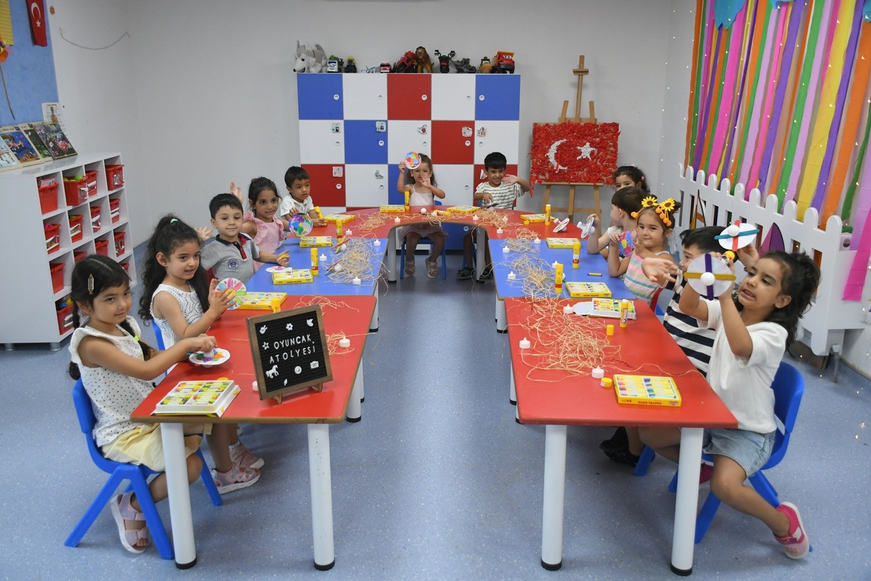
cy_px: 290
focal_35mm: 30
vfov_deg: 43.6
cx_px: 436
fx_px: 726
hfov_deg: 61.9
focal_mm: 20
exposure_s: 1/250
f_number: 4
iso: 1600
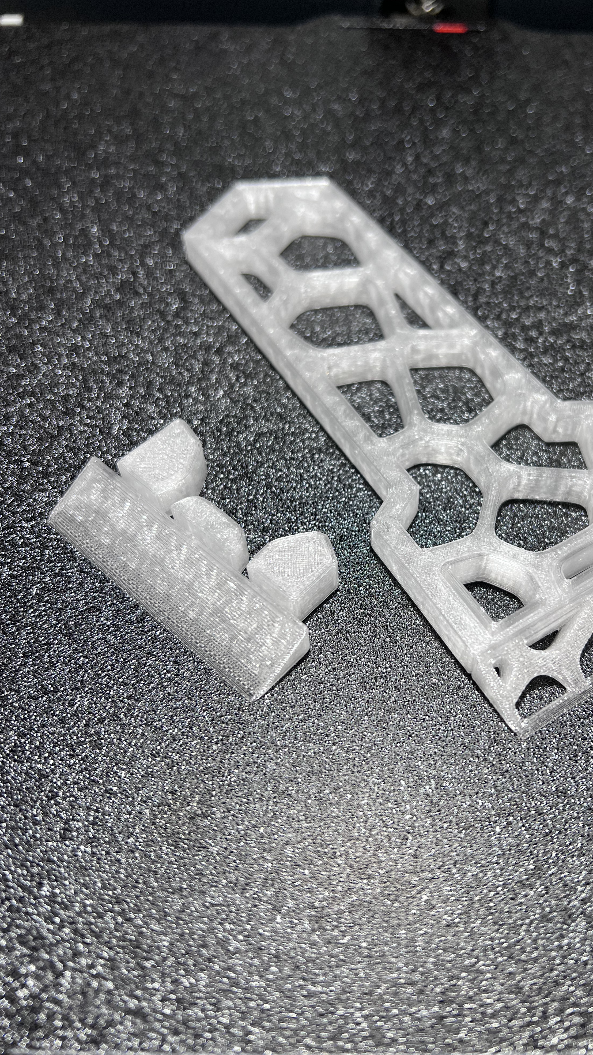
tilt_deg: -53.0
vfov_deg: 66.1
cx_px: 385
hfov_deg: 39.8
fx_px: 811
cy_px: 520
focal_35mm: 29
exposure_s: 1/120
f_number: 1.5
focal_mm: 5.7
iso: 80
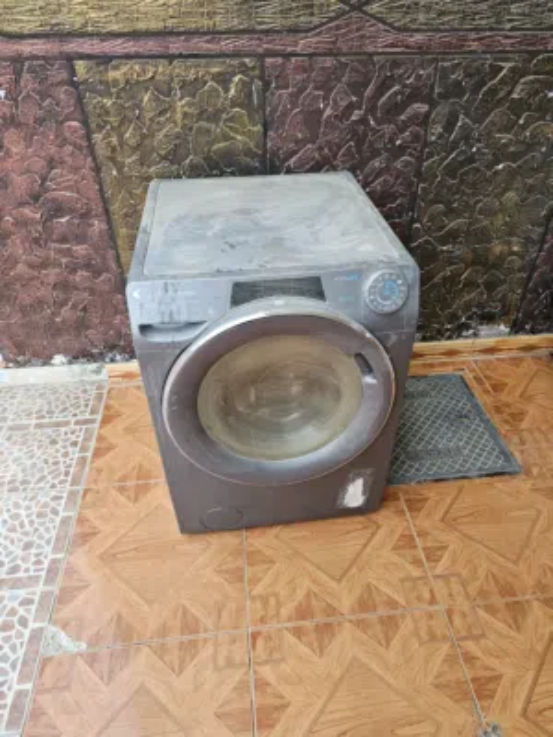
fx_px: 490
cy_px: 368
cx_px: 276
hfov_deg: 58.9
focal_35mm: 23
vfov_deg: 73.9
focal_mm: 6.3
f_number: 1.7
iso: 500
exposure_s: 1/100
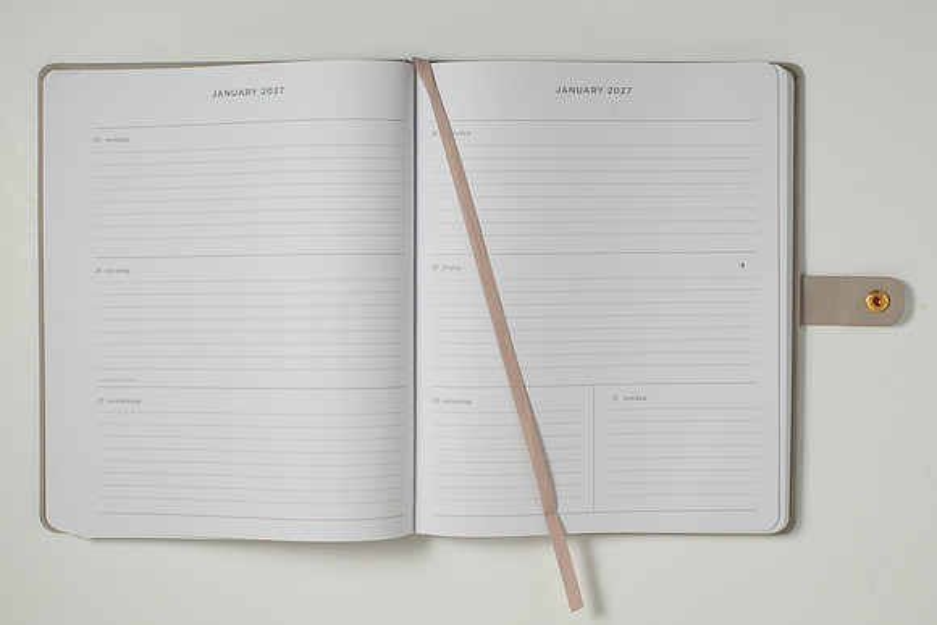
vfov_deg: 22.3
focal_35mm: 61
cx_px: 429
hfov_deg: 32.9
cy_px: 335
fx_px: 1586
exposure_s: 1/200
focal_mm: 50
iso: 200
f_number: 10
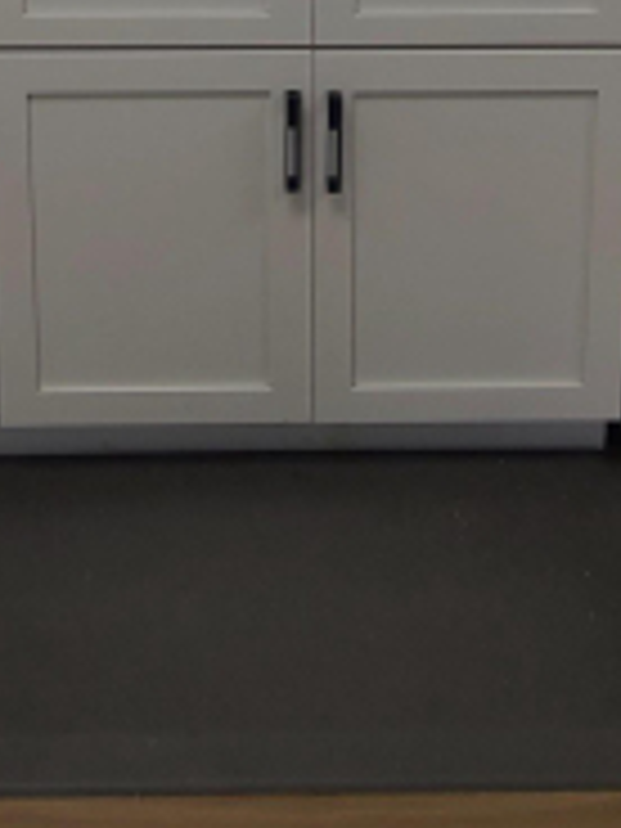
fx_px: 1124
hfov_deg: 30.9
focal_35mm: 47
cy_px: -238
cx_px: 286
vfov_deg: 31.5
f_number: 2.2
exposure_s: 1/137
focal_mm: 2.2
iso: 50
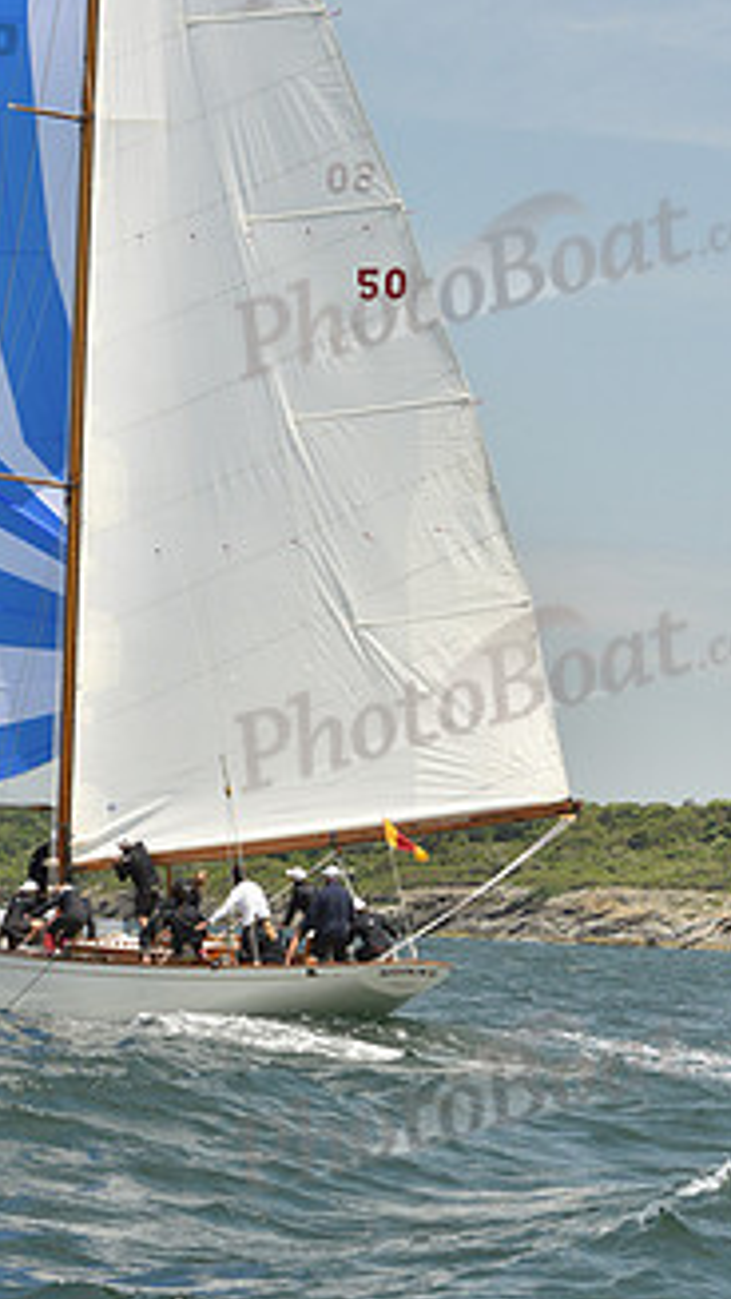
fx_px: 4479
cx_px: 30
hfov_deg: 9.3
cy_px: 540
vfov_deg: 16.5
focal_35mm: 130
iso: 400
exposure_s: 1/1600
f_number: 9
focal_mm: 70
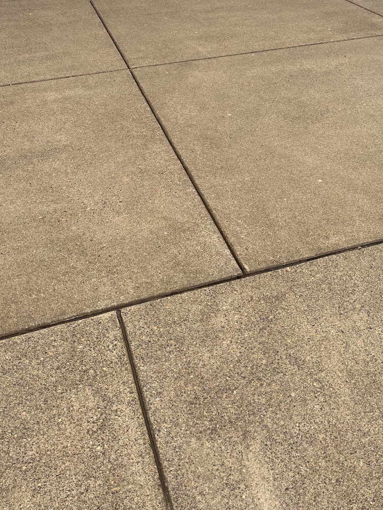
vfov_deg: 41.8
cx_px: 237
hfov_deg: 33.5
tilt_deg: -24.7
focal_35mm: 43
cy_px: 97
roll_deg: -0.6
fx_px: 634
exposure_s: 1/621
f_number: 1.6
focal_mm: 5.1
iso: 50
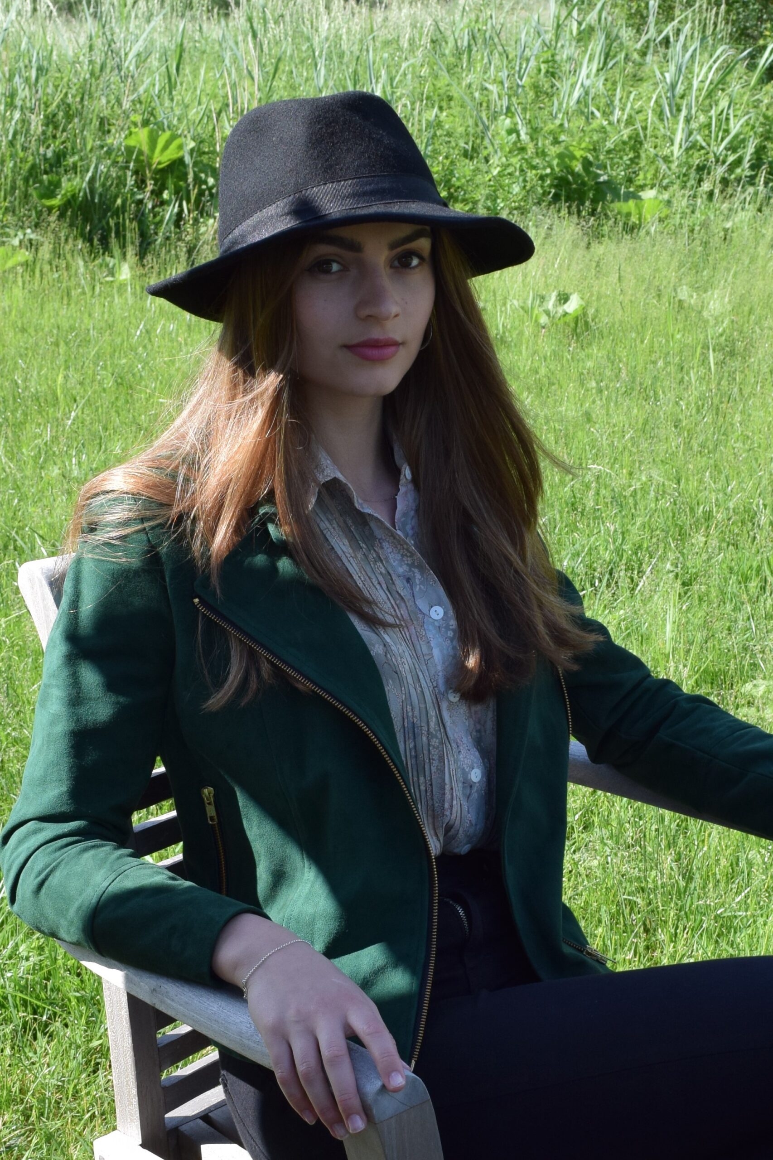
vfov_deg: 57.2
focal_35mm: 33
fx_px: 1063
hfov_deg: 40.0
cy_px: 580
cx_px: 386
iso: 200
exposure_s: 1/250
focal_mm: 22
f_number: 8
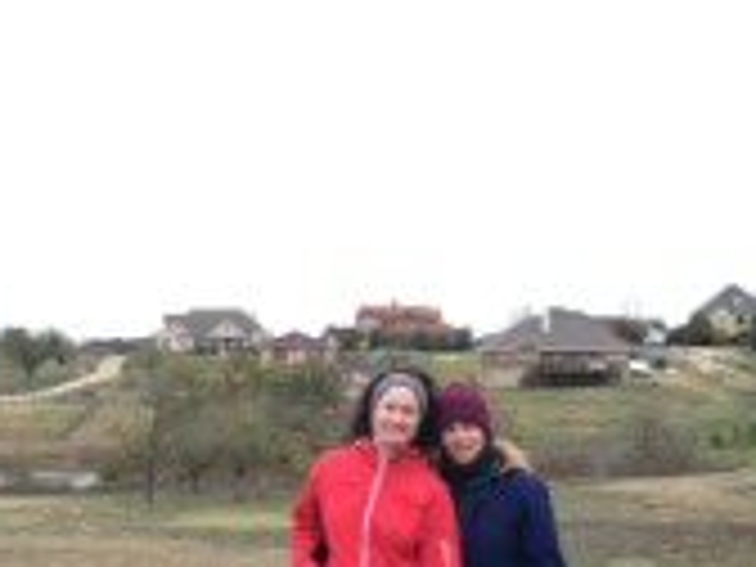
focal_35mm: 63
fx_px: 1376
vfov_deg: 22.7
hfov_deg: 30.7
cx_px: 333
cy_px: 504
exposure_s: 1/120
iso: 32
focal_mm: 4.15
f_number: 2.2
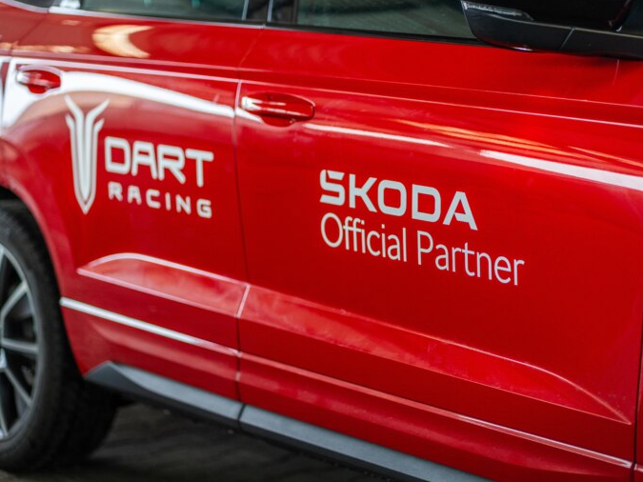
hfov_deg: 21.1
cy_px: 239
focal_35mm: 93
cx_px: 332
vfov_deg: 15.9
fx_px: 1727
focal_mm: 85
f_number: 1.8
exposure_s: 1/200
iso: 800
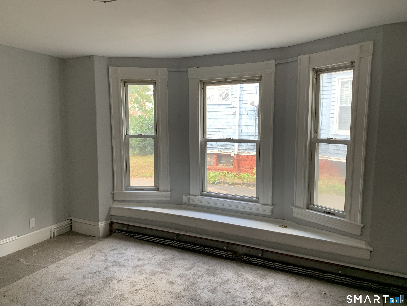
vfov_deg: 53.1
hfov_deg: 67.3
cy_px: 153
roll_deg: -0.4
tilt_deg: -5.8
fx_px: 306
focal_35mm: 26
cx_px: 204
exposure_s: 1/60
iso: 100
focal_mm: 4.25
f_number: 1.8
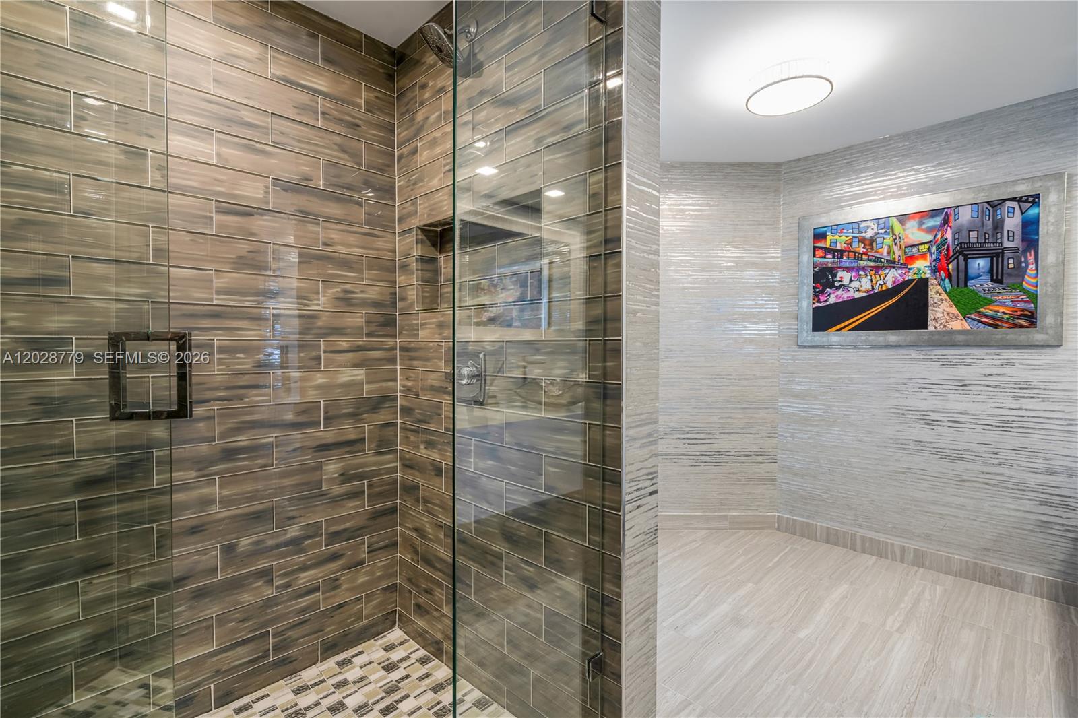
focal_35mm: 16
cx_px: 539
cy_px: 359
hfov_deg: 96.7
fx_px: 479
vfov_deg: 73.7
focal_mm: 16
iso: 100
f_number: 8
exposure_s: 1/2.5
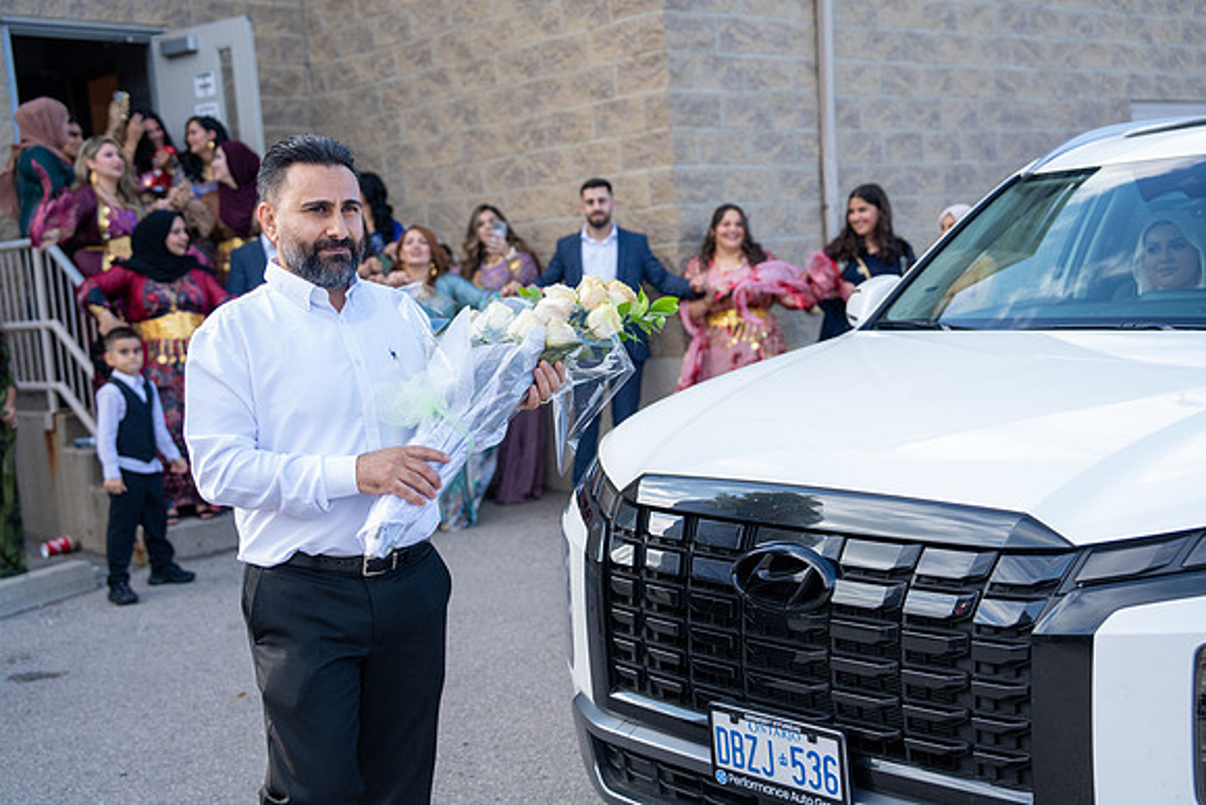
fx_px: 1508
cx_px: 603
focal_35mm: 45
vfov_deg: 29.9
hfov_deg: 43.6
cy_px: 402
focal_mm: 45
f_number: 2.8
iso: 800
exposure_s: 1/2000
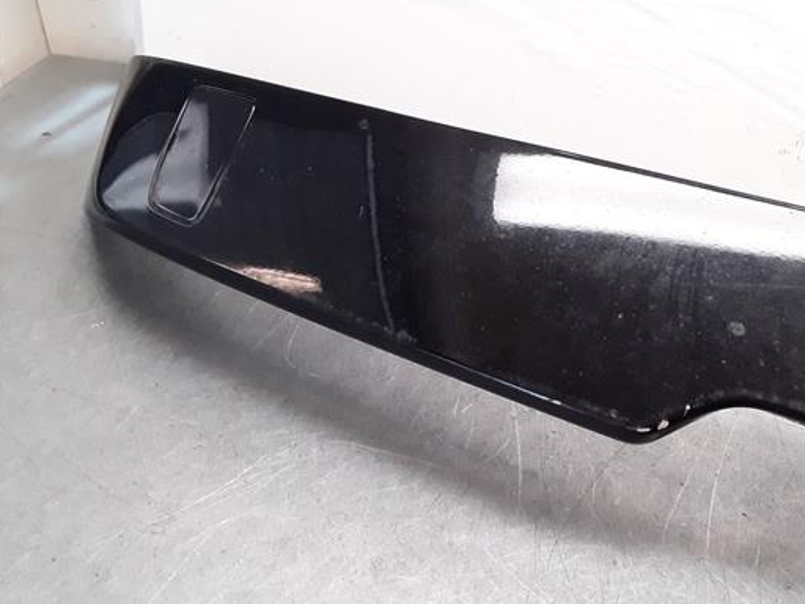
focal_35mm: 35
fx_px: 814
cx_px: 495
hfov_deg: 52.2
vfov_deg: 40.6
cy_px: 255
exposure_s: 1/100
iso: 100
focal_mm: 2.91
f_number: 1.9
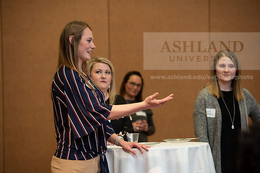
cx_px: 130
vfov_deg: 11.0
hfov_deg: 16.4
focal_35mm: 125
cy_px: 86
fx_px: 903
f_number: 3.5
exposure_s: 1/200
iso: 1600
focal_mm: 125
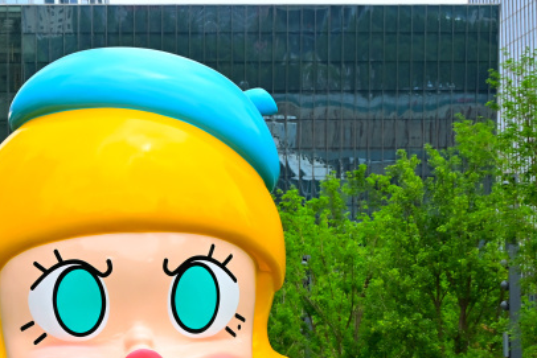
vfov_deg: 12.7
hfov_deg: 18.5
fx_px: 1582
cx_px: -50
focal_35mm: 106
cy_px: 373
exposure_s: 1/500
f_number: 8
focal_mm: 42
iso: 400
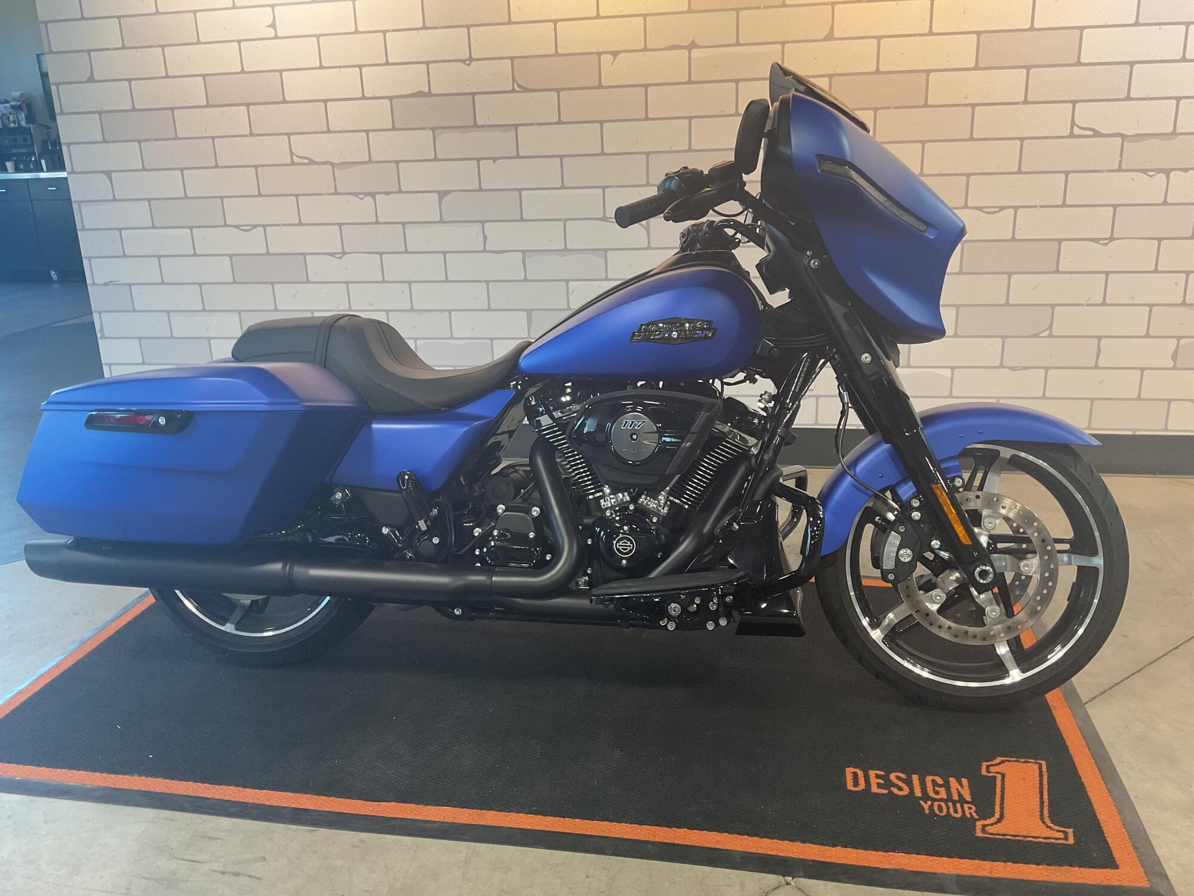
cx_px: 597
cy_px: 448
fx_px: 1000
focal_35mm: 29
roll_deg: +3.9
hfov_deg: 61.7
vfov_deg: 48.2
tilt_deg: -18.9
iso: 64
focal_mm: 3
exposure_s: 1/50
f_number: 1.8
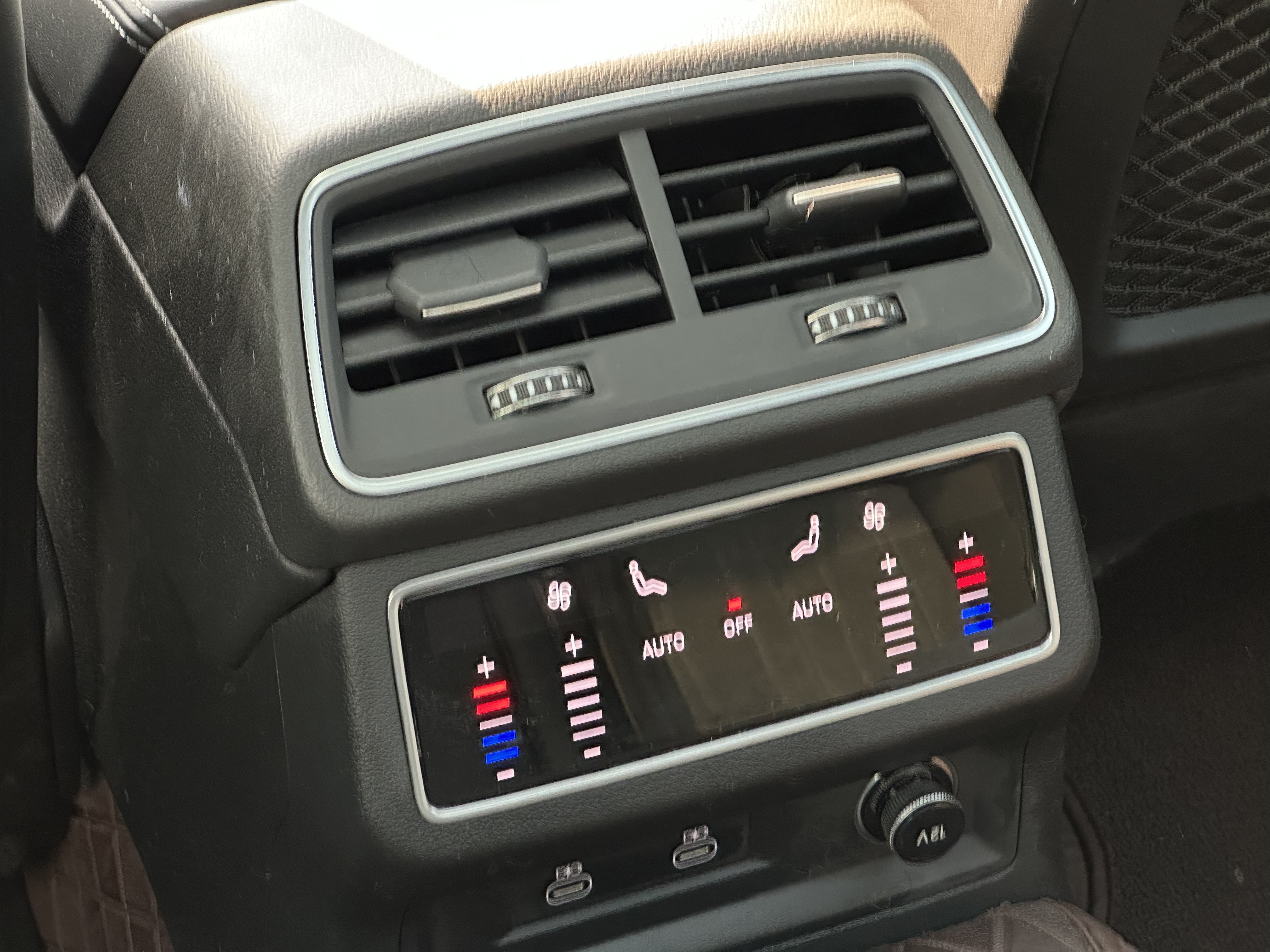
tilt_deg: -34.0
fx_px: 2825
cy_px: 476
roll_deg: +0.3
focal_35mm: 77
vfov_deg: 19.1
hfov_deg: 25.3
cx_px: 635
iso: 400
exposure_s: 1/60
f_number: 2.8
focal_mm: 9
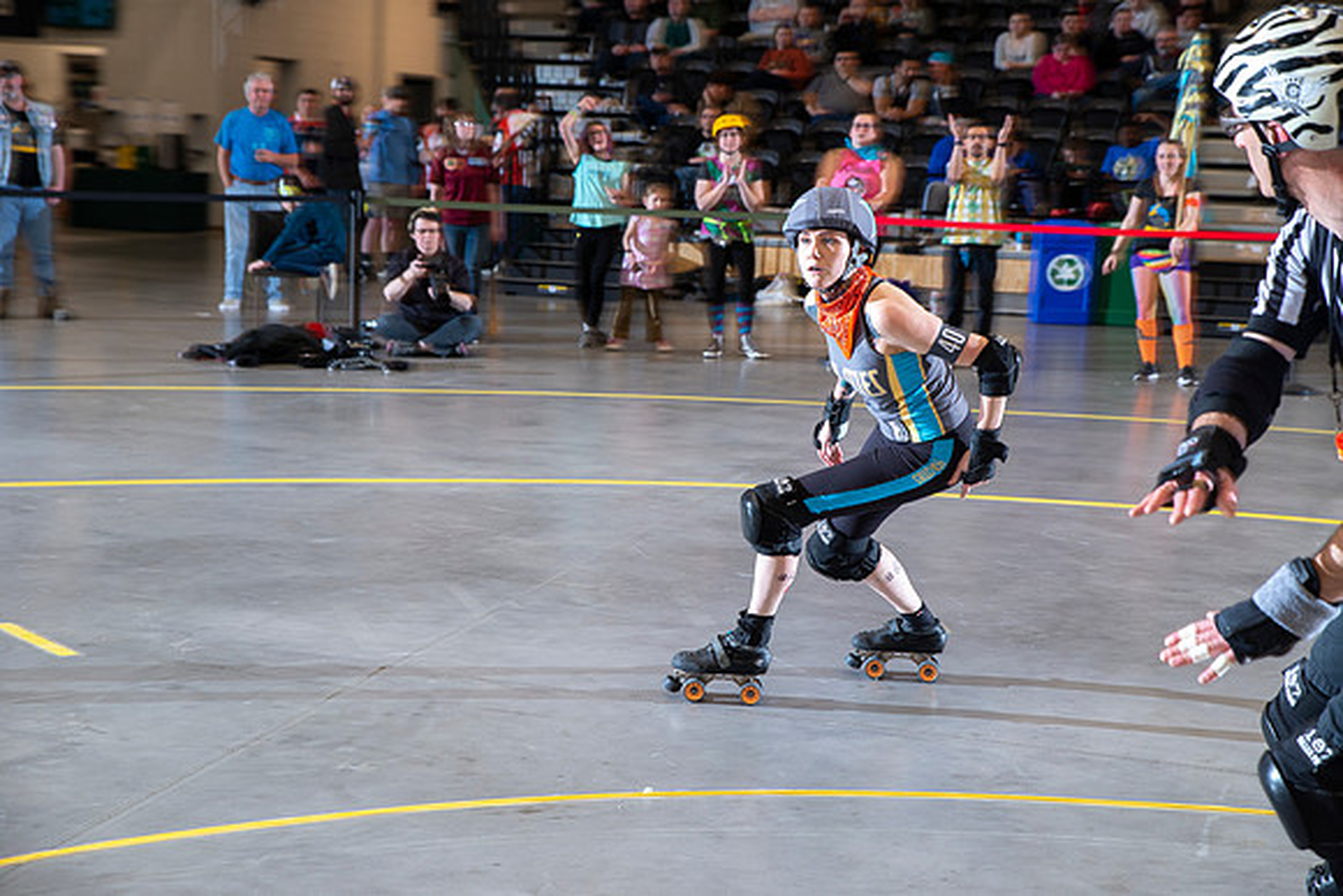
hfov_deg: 33.4
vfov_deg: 22.6
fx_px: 2239
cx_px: 672
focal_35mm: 60
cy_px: 448
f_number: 5.6
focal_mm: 60
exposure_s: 1/160
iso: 640
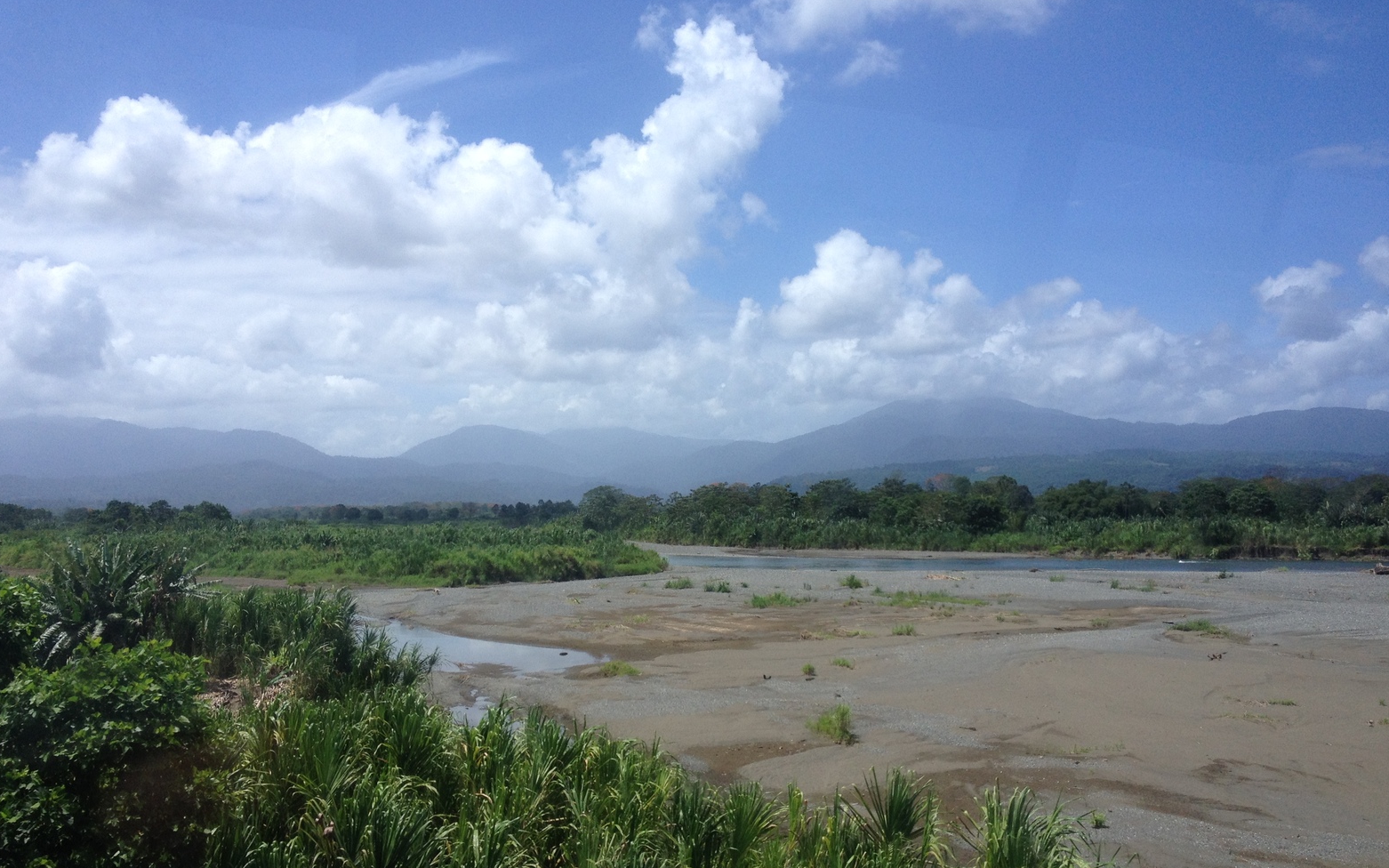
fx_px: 1438
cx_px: 701
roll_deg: +0.6
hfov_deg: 51.5
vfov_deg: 33.6
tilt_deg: -1.0
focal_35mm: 38
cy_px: 476
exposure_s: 1/1227
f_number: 2.4
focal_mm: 4.28
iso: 50
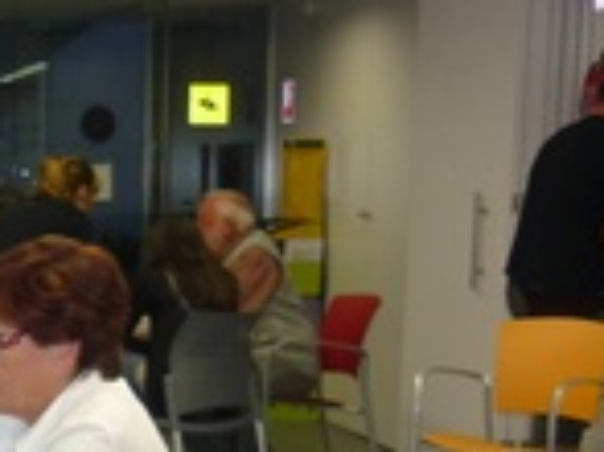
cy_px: 376
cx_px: -337
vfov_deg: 13.1
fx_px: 1953
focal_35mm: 112
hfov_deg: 15.9
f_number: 2.8
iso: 160
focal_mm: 5.5
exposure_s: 1/30
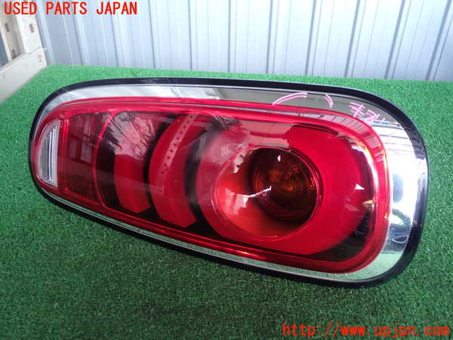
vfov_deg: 44.2
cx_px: 226
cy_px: 170
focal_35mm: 32
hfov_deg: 56.8
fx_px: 419
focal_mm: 5.79
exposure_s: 1/60
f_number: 2.4
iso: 200
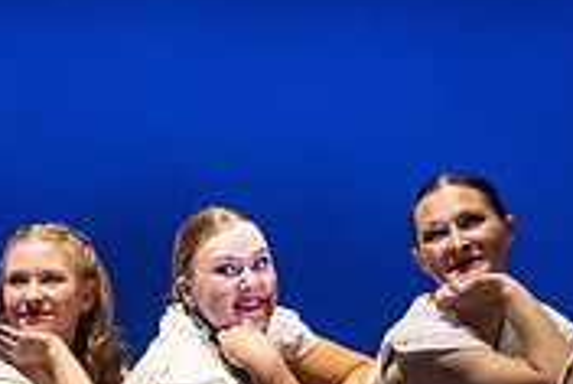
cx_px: 156
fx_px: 6696
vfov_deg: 3.3
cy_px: 574
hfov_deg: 4.9
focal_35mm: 420
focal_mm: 120
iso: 5000
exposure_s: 1/800
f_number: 2.8
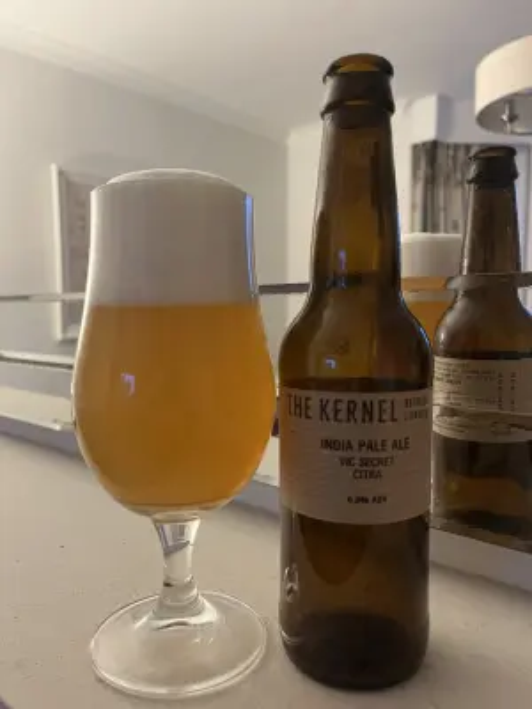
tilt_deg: -6.5
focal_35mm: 26
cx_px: 266
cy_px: 354
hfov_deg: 53.1
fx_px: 533
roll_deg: +0.5
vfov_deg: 67.3
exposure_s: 1/25
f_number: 1.6
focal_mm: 5.1
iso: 640
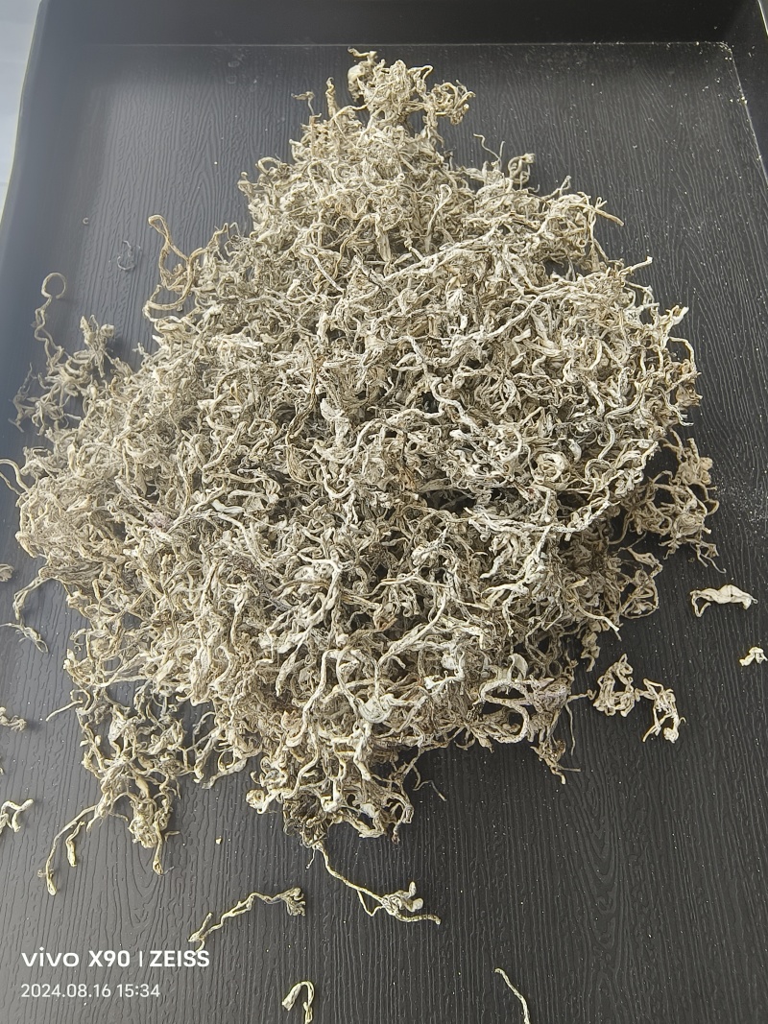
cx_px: 384
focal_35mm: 26
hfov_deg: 53.1
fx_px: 769
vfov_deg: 67.3
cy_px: 512
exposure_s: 1/100
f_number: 2
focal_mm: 2.28
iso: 113
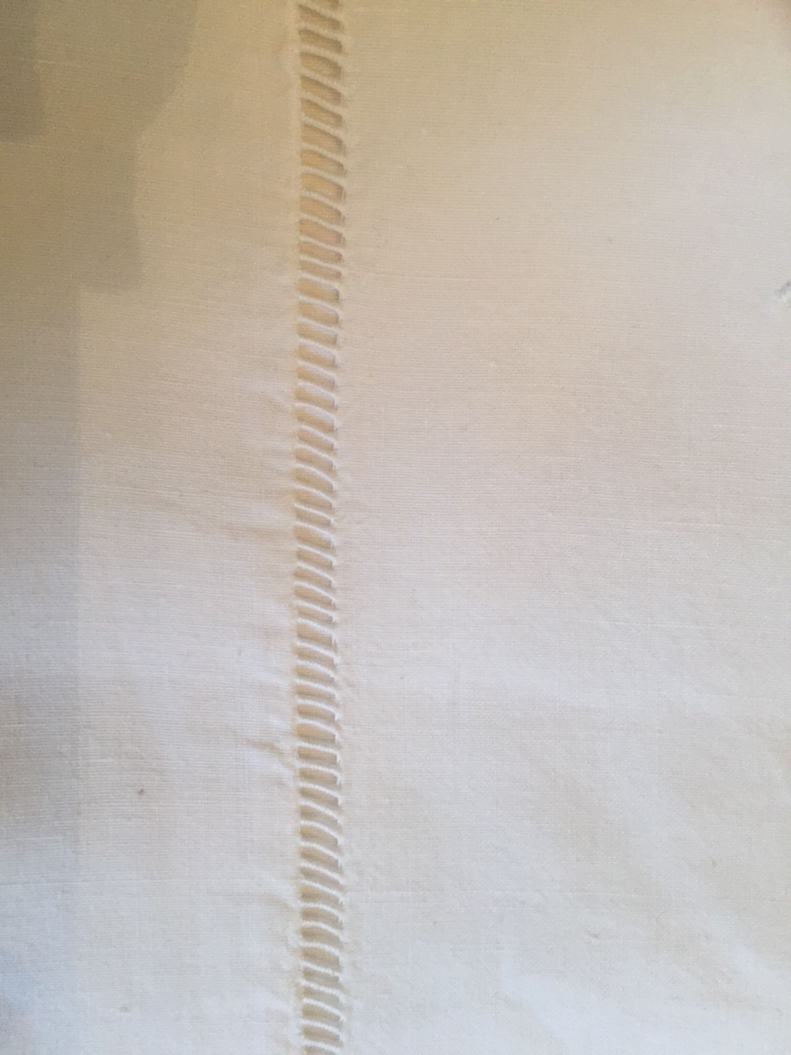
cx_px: 396
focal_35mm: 29
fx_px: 884
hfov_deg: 48.2
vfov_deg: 61.7
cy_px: 528
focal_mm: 4.15
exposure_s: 1/33
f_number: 2.2
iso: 160
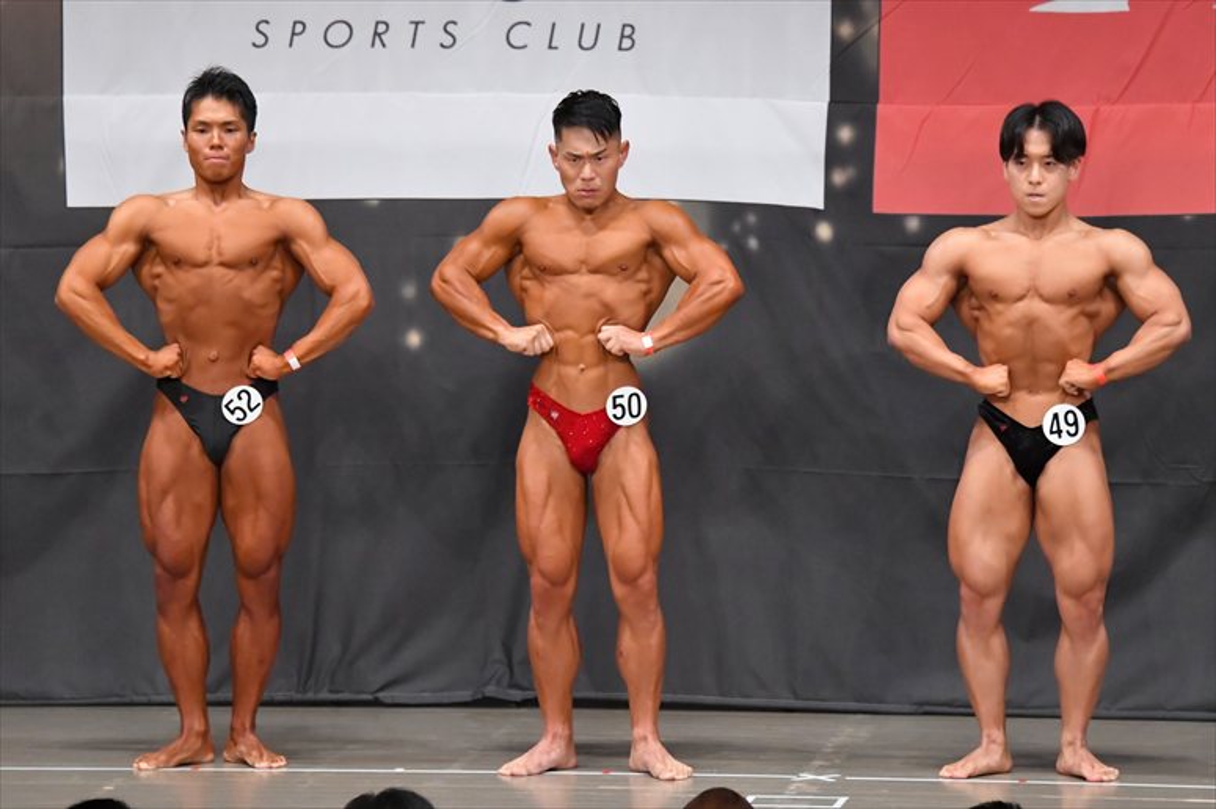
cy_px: 404
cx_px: 608
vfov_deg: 6.1
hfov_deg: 9.2
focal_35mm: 225
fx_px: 7596
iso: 6400
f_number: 5.6
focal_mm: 150
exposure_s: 1/400
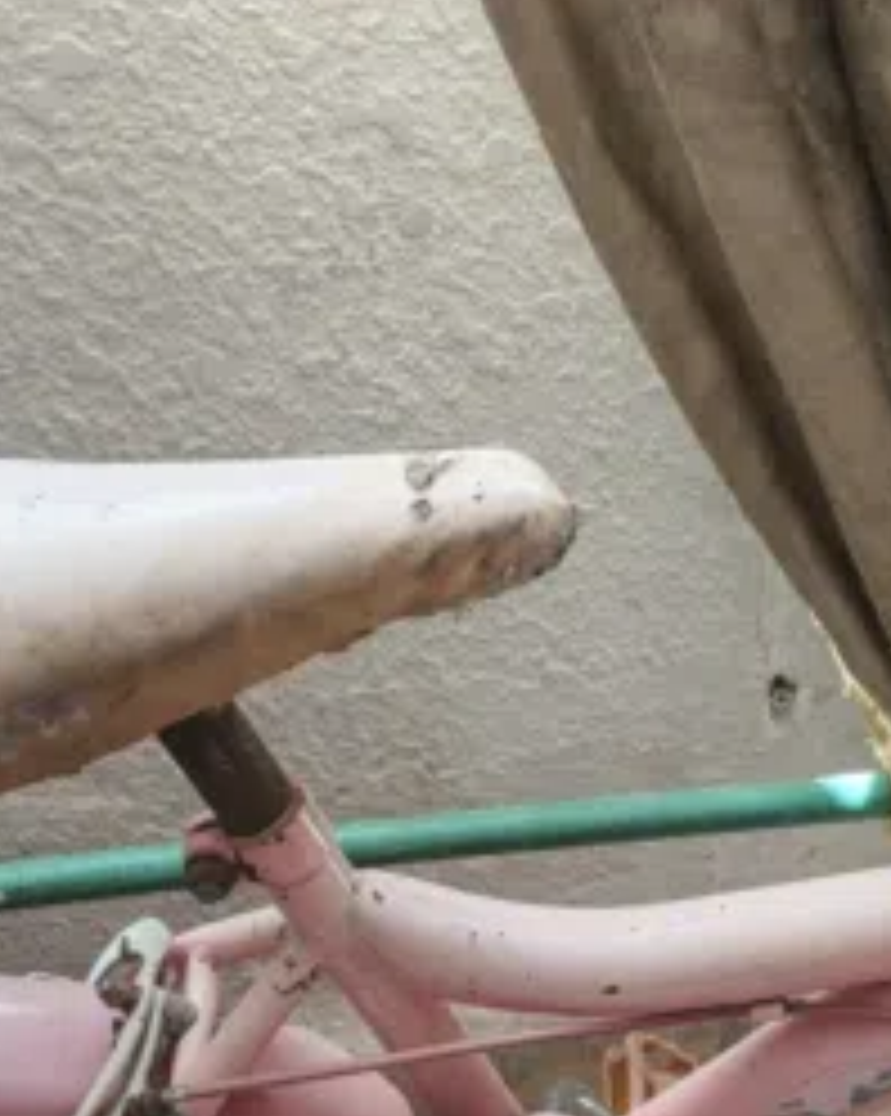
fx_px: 1914
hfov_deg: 26.1
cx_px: 558
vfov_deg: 30.6
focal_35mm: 58
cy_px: 1062
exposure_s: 1/100
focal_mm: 5.56
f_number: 1.8
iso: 62
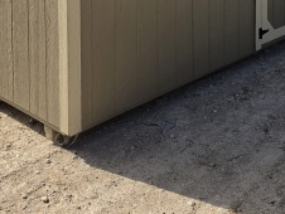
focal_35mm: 65
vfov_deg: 20.2
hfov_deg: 29.7
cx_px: 174
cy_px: -86
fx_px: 536
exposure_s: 1/7939
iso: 50
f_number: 1.4
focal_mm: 6.5
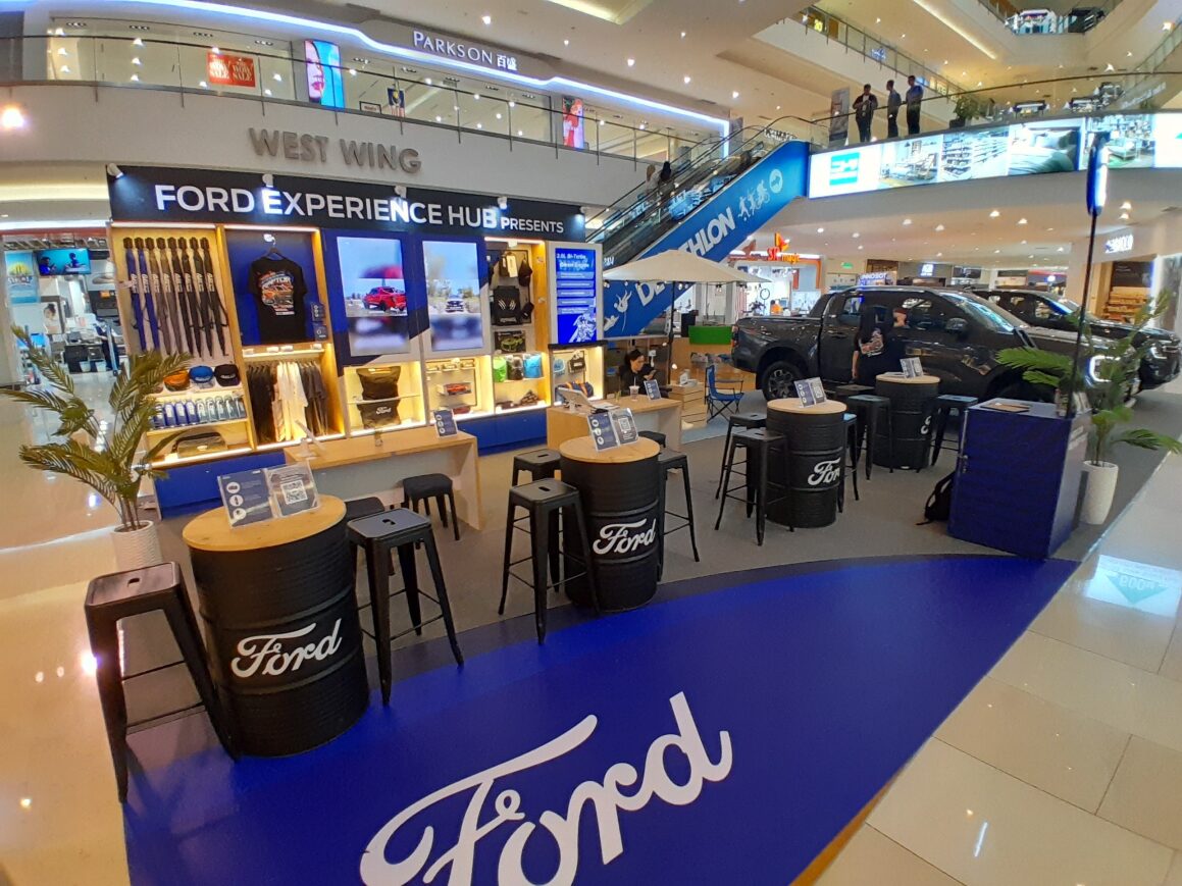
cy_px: 443
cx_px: 591
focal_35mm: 17
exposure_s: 1/50
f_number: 2.2
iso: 200
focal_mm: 1.46
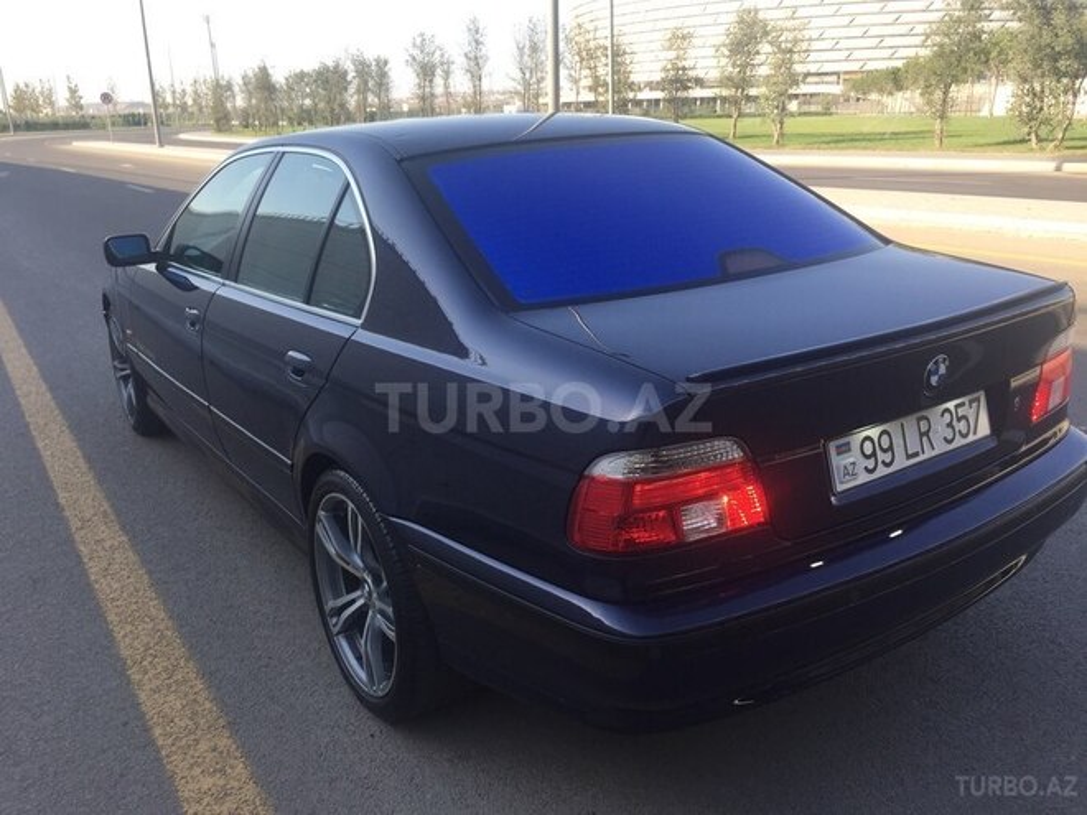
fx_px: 911
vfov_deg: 48.2
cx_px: 544
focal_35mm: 29
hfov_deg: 61.7
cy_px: 408
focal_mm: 4.15
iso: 32
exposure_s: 1/565
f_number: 2.2
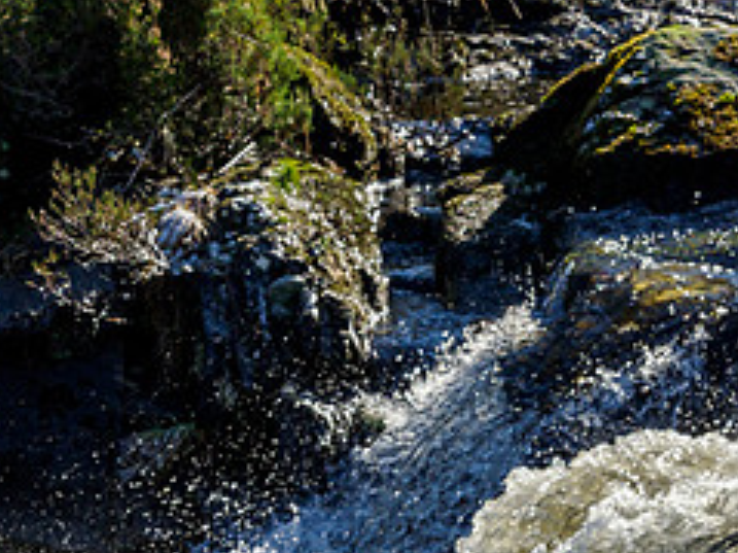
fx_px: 6925
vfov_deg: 4.6
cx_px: 775
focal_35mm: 325
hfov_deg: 6.1
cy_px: 635
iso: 200
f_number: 7.1
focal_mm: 67
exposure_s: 1/400
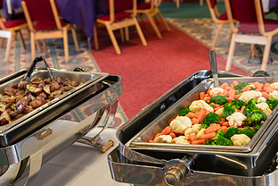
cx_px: 185
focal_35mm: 67
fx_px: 517
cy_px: 133
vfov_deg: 20.2
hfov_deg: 29.9
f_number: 3.5
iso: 500
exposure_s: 1/80
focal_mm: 36
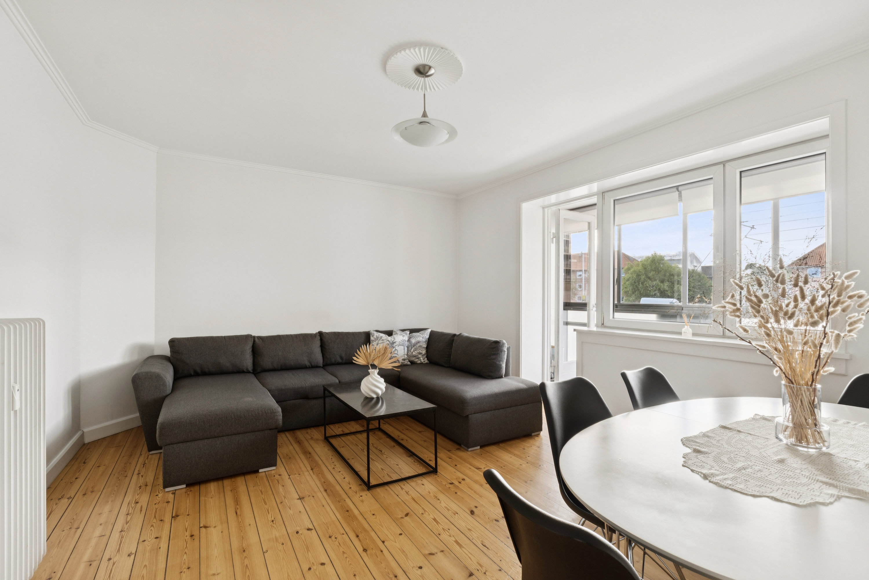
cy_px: 290
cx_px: 434
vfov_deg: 72.1
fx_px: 398
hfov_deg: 95.0
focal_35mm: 16
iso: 200
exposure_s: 1/25
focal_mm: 11
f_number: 8
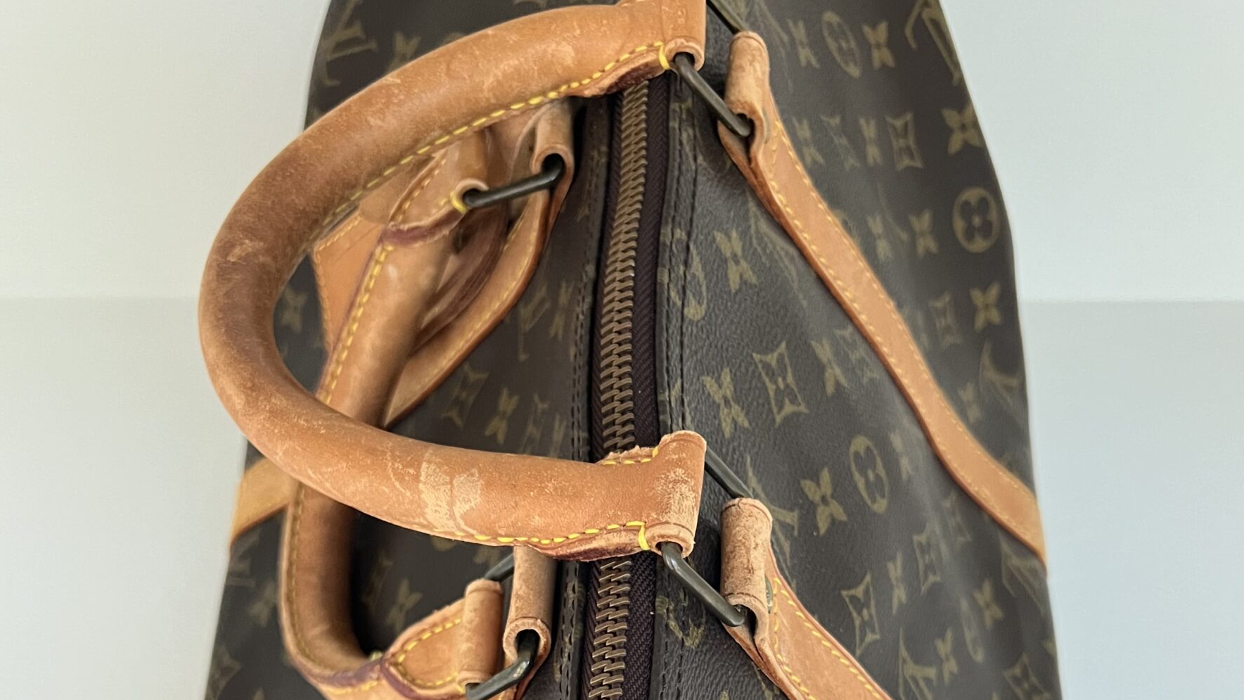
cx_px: 652
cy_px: 845
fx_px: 1352
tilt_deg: -64.6
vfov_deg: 25.9
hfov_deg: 49.4
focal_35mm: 41
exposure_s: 1/58
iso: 500
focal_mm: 5.7
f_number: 1.5
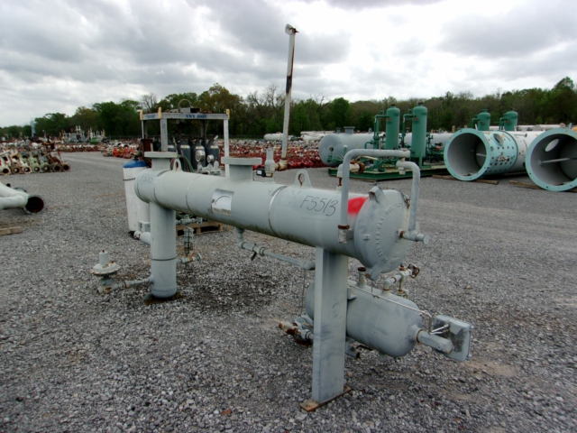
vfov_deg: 51.4
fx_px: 450
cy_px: 216
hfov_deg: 65.3
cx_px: 288
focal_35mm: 27
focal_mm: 4.9
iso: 80
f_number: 10.4
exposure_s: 1/105
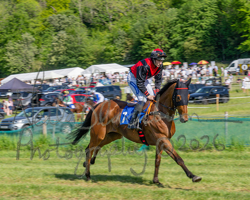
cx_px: 89
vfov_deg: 11.1
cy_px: 101
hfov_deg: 13.8
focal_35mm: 139
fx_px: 1032
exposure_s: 1/160
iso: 100
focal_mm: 70
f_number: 16
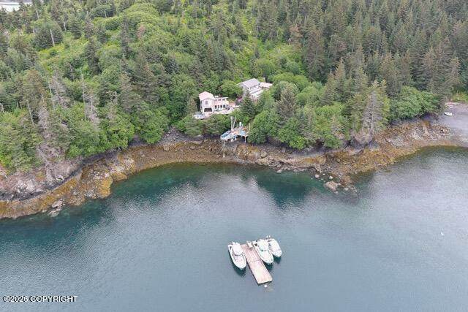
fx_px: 377
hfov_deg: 63.6
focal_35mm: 29
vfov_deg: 45.0
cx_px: 234
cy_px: 156
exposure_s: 1/160
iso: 100
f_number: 2.8
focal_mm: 10.57
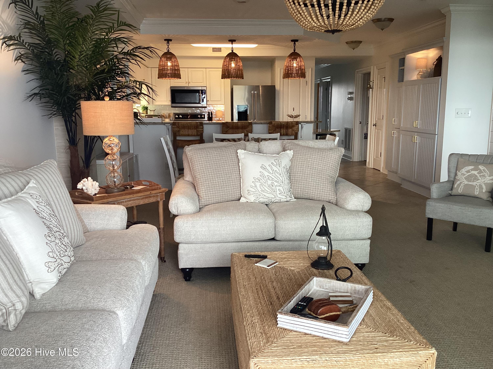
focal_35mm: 31
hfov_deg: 58.4
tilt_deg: -9.1
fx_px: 442
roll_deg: -0.9
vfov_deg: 45.4
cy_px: 184
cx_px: 246
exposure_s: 1/60
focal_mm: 3.3
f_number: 2.4
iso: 100
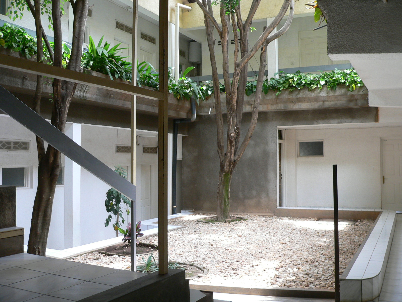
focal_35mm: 36
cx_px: 201
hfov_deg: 51.4
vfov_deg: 39.7
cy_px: 151
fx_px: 418
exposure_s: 1/60
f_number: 2.8
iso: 150
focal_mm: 6
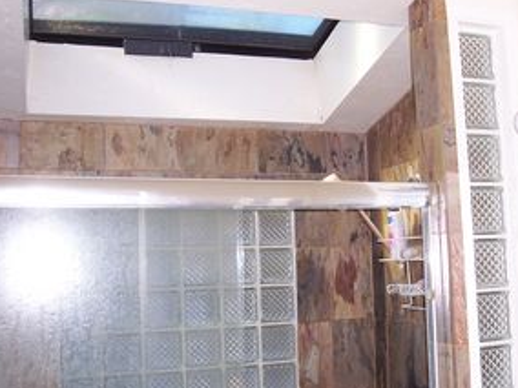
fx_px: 658
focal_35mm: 44
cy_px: 184
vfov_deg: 32.9
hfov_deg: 42.8
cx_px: 297
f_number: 2.7
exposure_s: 1/60
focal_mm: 5.6
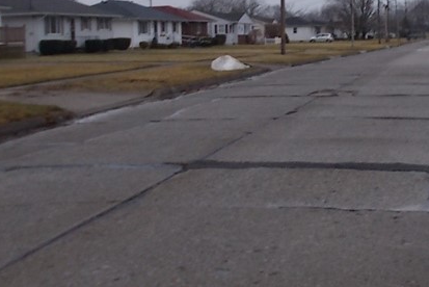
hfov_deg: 29.7
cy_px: 38
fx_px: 799
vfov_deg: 20.0
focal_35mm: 67
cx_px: 305
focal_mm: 4.6
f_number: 3.2
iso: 160
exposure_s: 1/25
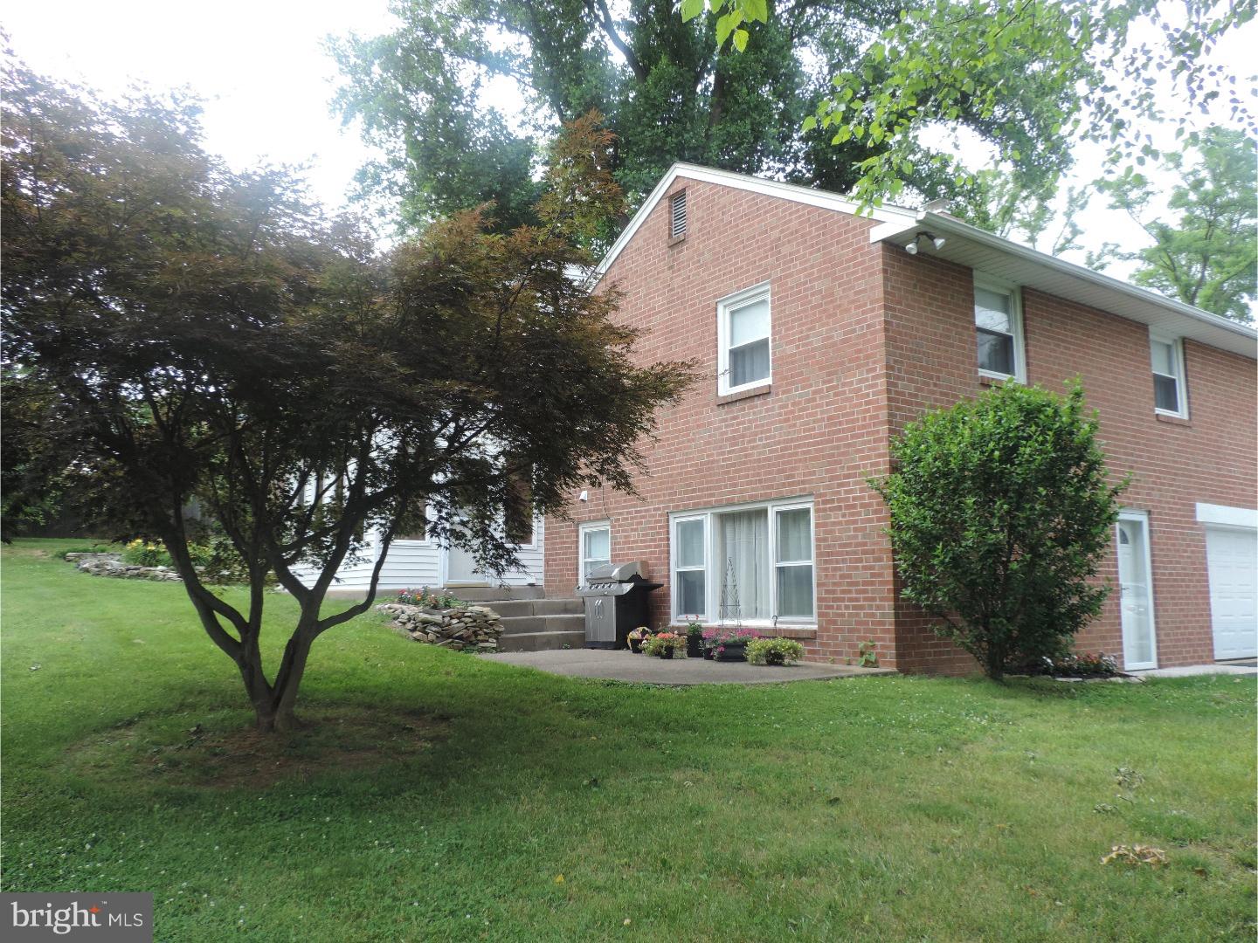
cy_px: 472
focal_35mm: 28
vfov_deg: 49.7
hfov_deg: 63.4
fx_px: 1018
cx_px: 629
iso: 80
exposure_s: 1/60
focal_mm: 4.9
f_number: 3.1
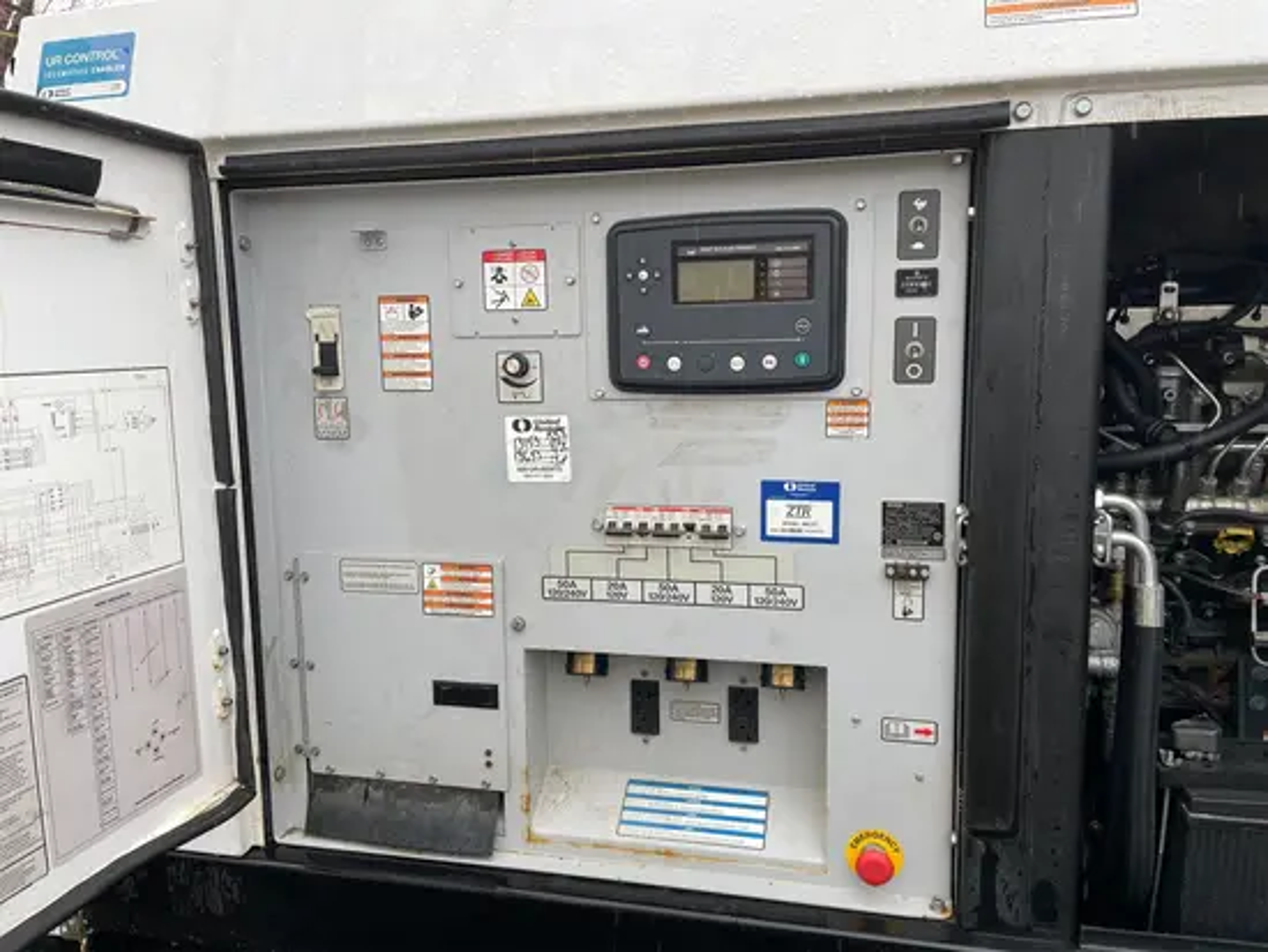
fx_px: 953
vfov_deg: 53.1
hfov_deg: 67.3
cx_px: 634
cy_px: 476
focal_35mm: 26
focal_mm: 4.2
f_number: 1.6
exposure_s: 1/121
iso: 32
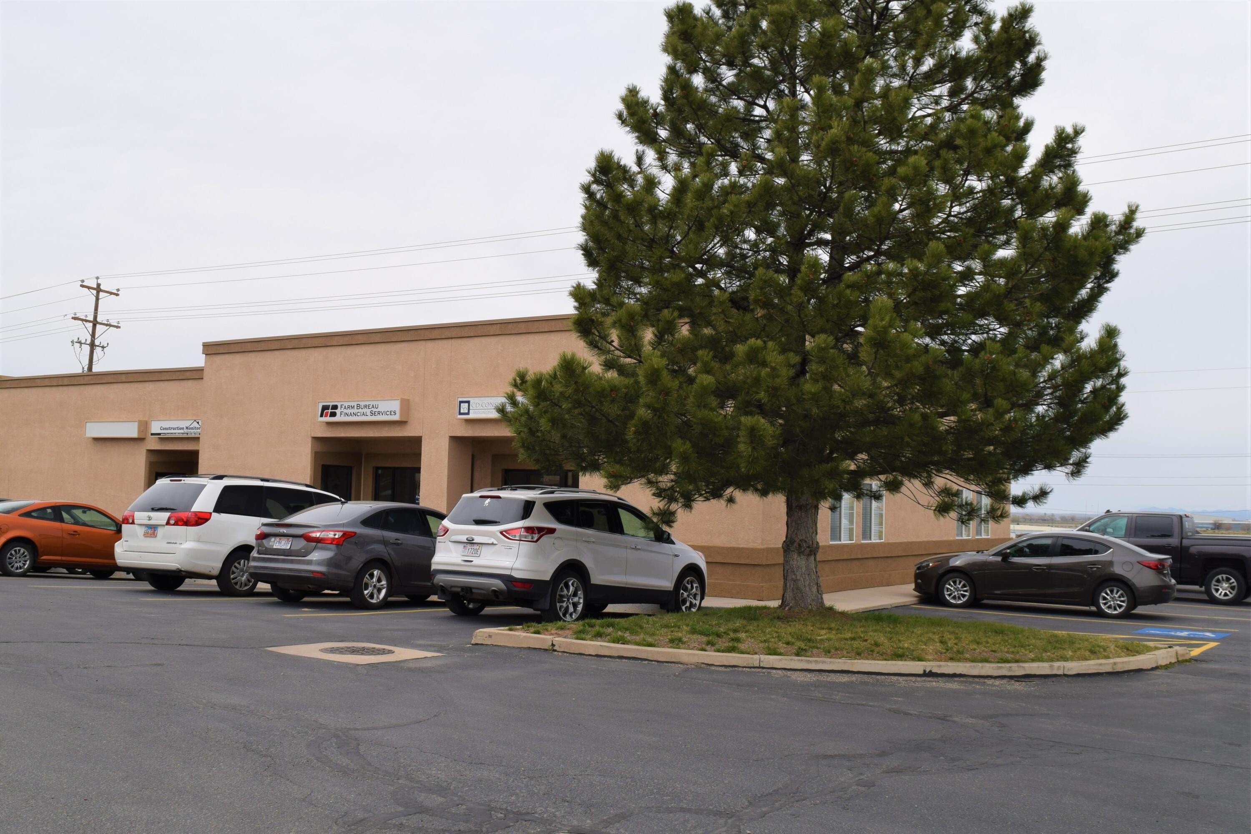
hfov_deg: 61.9
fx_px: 1042
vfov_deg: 43.6
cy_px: 417
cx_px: 626
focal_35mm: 30
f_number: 8
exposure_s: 1/250
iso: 200
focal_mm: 20
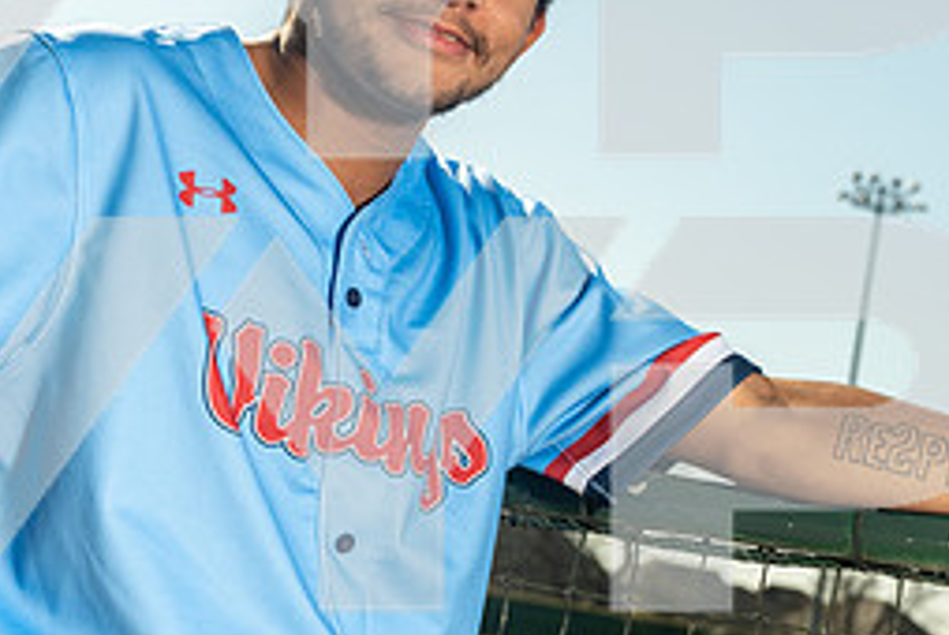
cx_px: 538
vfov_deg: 15.4
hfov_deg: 22.8
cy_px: 416
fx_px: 2349
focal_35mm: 89
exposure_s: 1/200
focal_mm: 39
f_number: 5
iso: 500
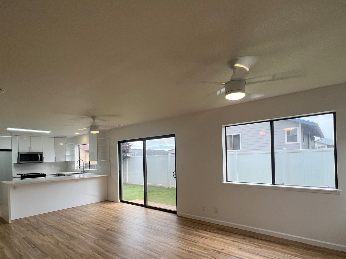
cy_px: 157
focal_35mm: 18
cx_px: 173
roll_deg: +2.0
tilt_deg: +0.4
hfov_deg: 87.8
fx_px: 180
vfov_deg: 70.7
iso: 64
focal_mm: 1.57
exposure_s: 1/120
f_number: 1.8
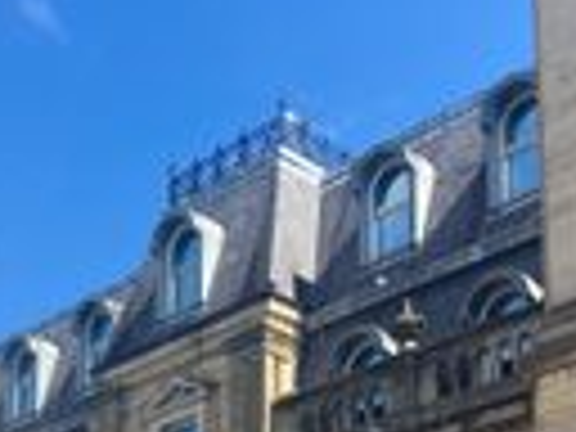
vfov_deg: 16.6
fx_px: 1348
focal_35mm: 81
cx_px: 76
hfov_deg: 23.6
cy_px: 648
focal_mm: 4.25
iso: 32
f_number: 1.8
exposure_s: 1/1779
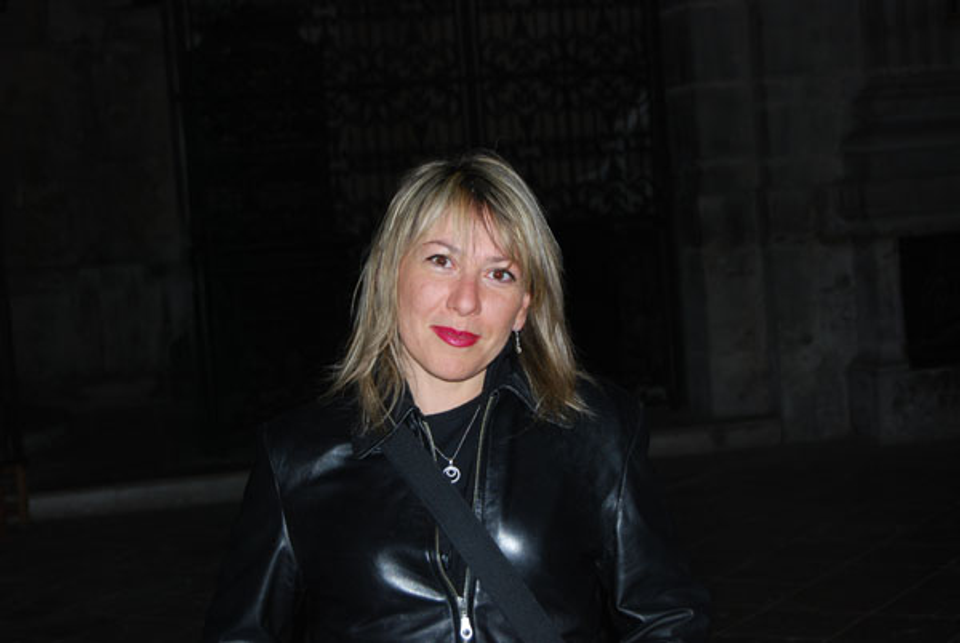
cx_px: 480
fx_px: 1843
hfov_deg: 29.2
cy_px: 322
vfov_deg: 19.8
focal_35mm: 69
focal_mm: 46
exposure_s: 1/60
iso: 200
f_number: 5.3
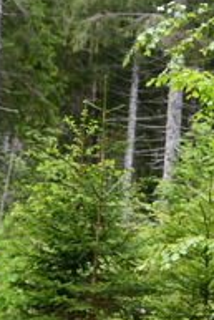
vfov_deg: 12.4
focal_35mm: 165
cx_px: 415
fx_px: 1469
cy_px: 167
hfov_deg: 8.0
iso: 400
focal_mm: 38
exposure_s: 1/250
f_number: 5
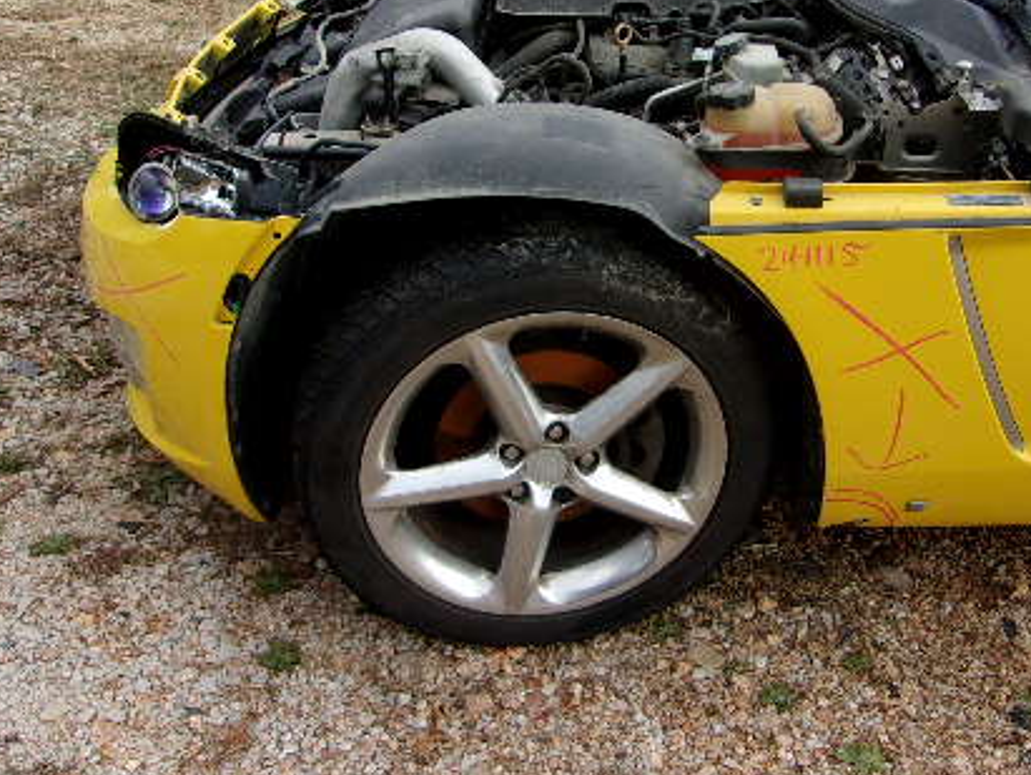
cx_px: 682
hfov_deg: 44.2
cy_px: 281
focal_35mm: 42
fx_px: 1252
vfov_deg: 34.2
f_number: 3
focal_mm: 4.9
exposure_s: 1/400
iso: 80
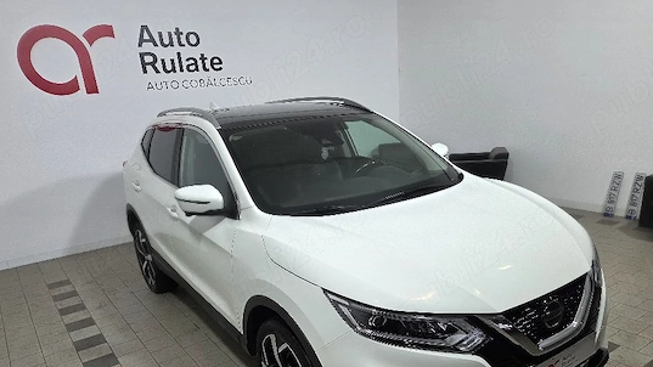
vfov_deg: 40.5
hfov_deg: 67.9
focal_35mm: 28
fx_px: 485
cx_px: 336
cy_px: 269
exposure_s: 1/101
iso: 50
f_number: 1.8
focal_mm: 5.4
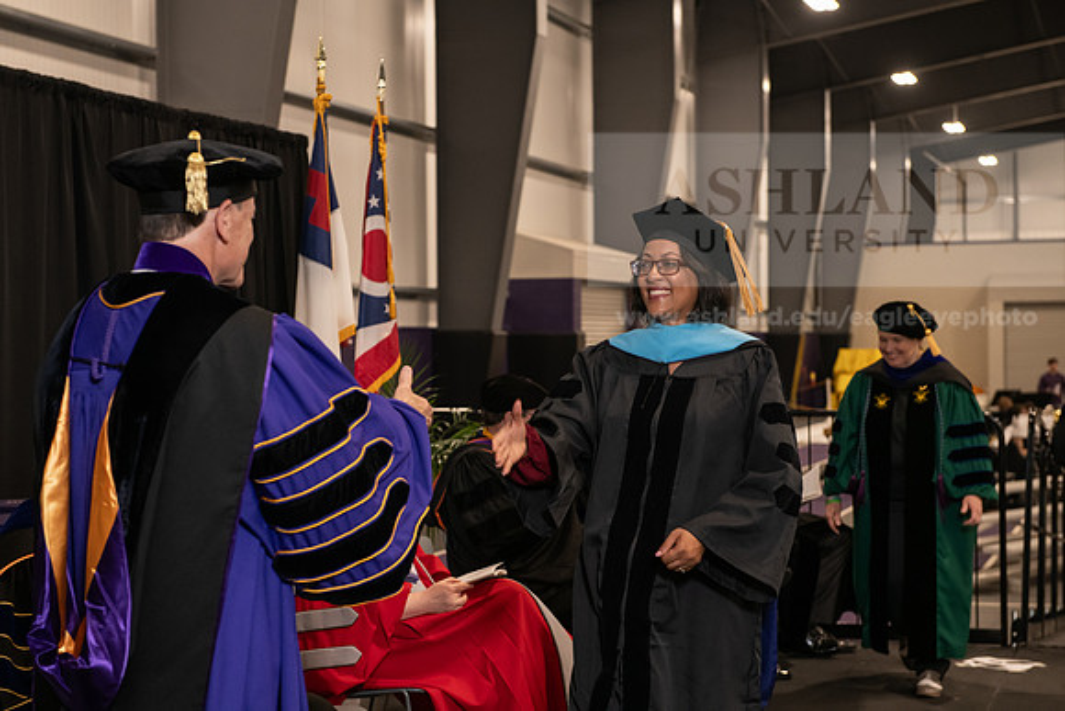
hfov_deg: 28.8
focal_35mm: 70
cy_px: 356
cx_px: 532
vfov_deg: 19.5
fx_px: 2071
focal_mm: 70
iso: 2000
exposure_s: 1/125
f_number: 5
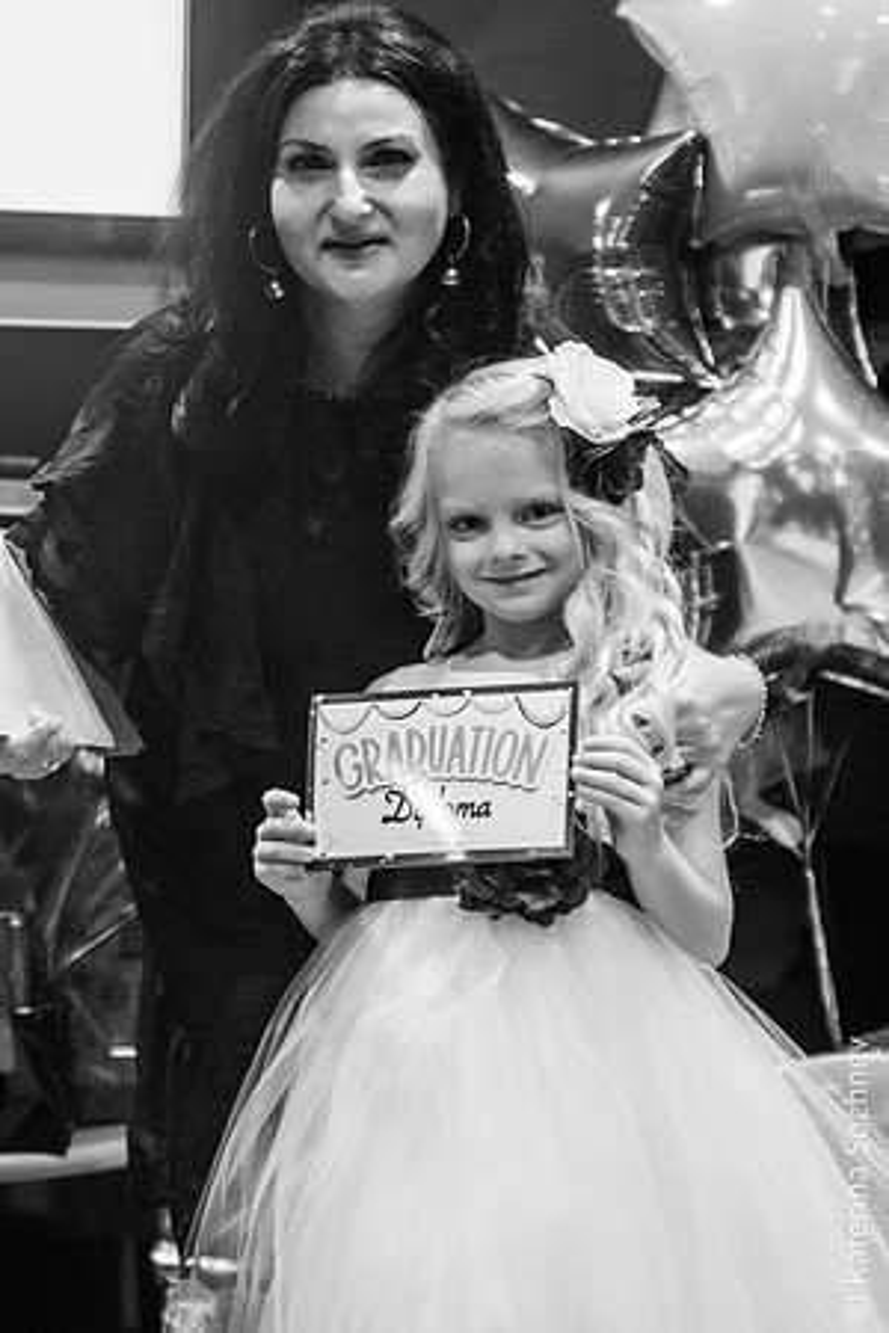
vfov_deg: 17.0
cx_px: 386
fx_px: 4469
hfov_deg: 11.4
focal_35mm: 121
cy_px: 657
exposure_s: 1/200
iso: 1600
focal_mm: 70
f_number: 2.8
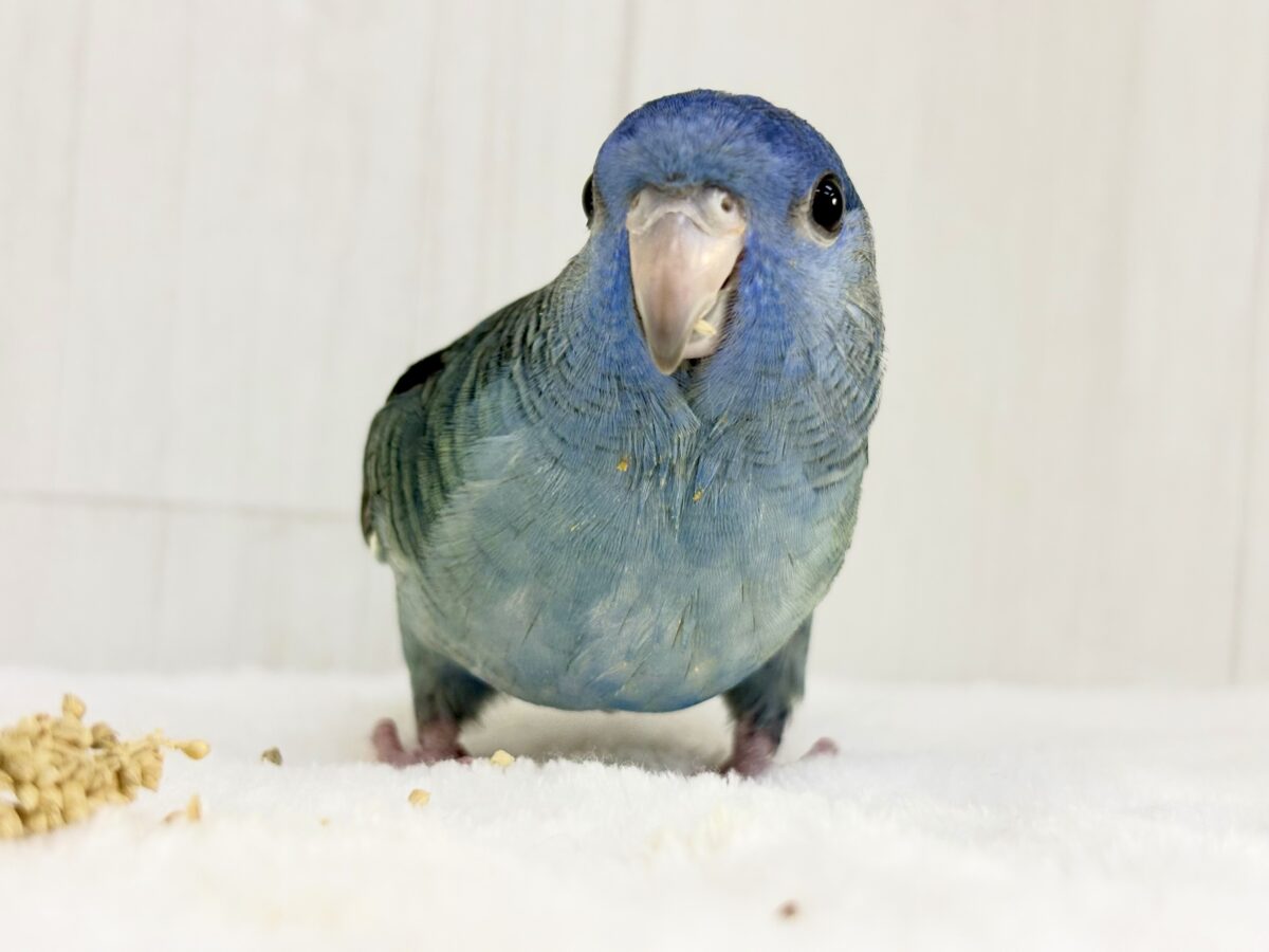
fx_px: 1906
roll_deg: -1.3
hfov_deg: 36.8
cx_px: 634
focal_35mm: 52
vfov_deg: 28.0
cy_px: 476
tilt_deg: +2.6
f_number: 1.6
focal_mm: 5.96
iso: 125
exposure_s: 1/50
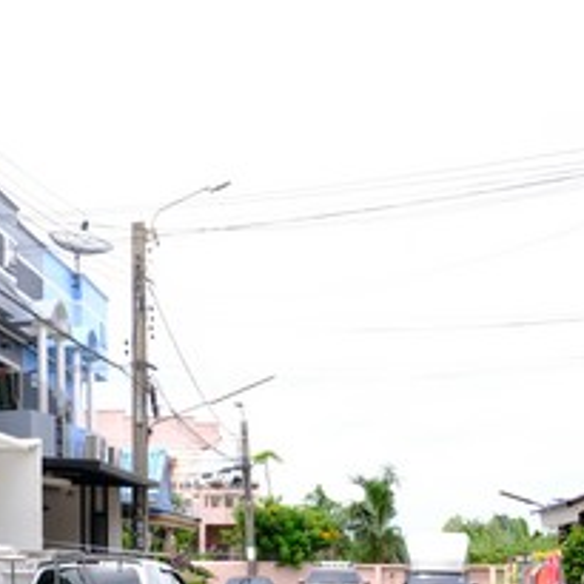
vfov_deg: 24.5
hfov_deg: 20.8
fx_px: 1317
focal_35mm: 69
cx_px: -319
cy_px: 497
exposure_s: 1/3200
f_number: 2.8
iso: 400
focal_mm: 17
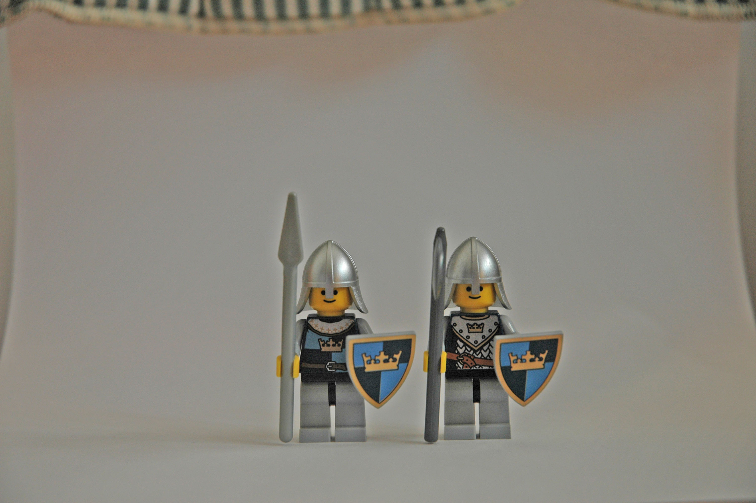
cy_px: 252
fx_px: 2203
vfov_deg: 13.0
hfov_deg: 19.5
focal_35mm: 105
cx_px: 378
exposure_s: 1/80
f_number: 4.5
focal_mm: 70
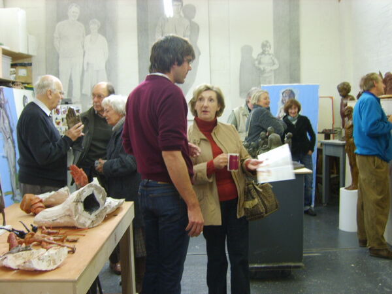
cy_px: 147
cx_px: 196
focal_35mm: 38
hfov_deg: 49.0
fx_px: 430
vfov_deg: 37.7
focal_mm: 7.8
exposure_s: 1/30
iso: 118
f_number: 2.8
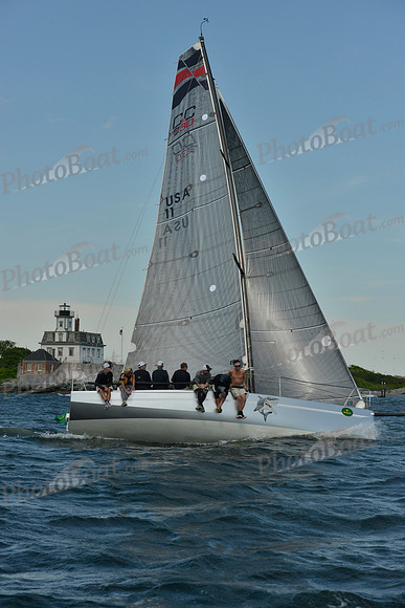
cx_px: 202
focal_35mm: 70
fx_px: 1180
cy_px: 304
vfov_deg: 28.8
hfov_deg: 19.5
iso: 280
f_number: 8
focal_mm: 70
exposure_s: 1/1600
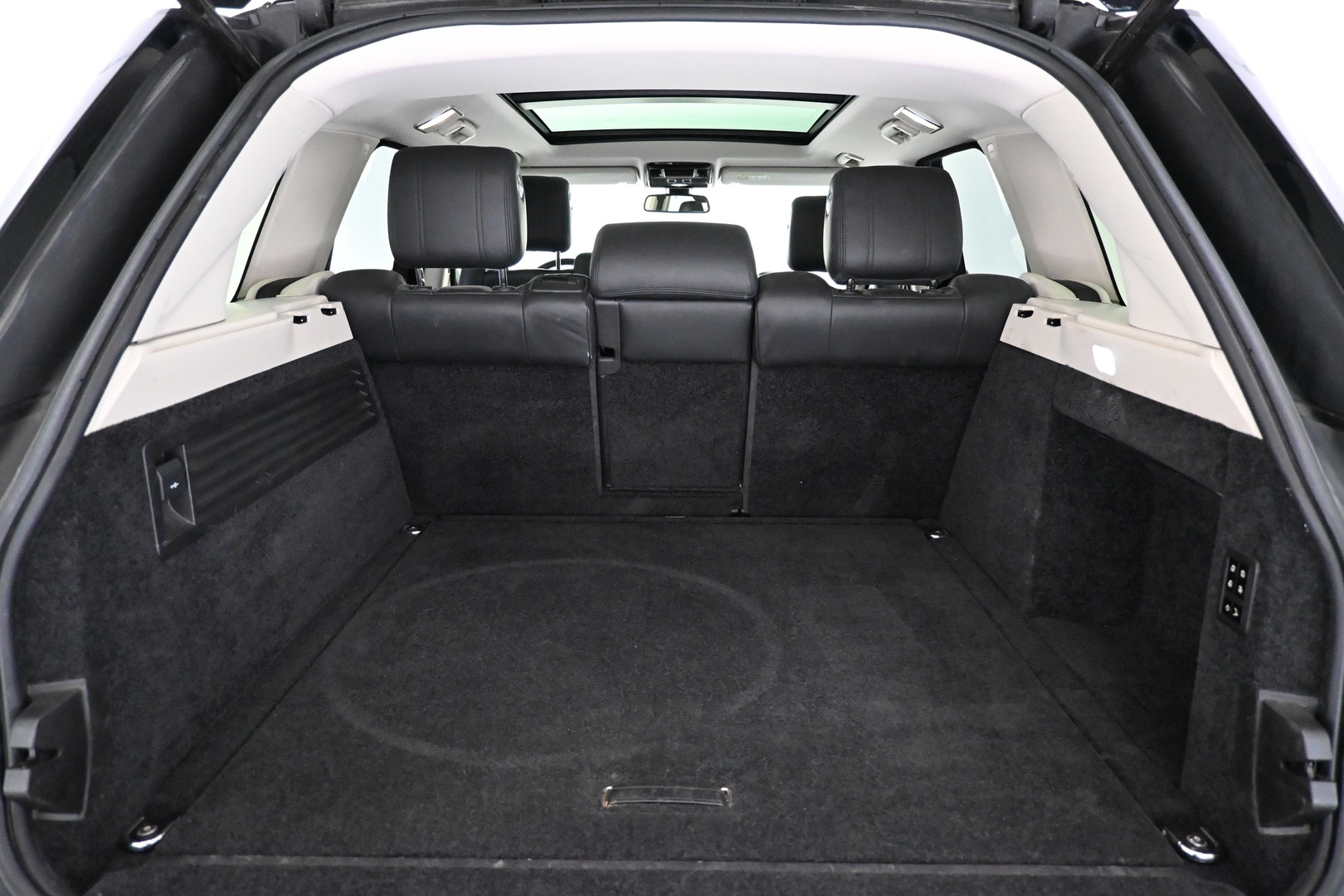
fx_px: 896
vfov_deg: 53.1
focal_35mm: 24
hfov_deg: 73.7
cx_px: 672
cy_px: 448
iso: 7200
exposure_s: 1/60
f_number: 3.5
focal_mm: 16
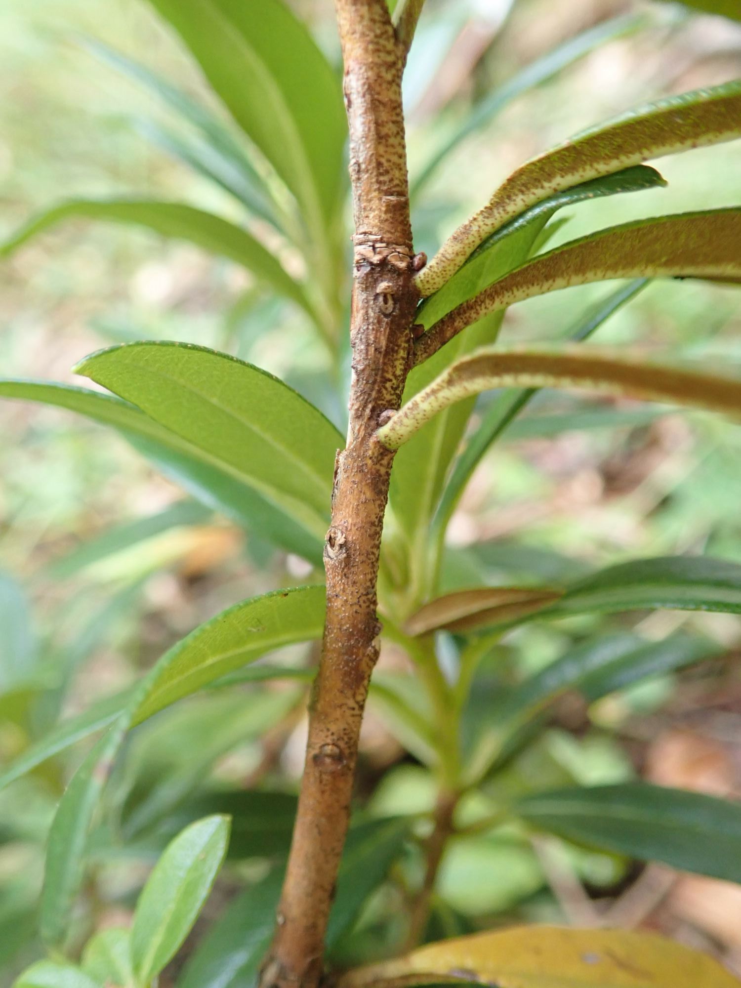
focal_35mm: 30
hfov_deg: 46.8
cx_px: 370
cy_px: 494
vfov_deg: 60.0
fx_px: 856
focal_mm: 5.5
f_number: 2.3
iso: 400
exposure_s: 1/125
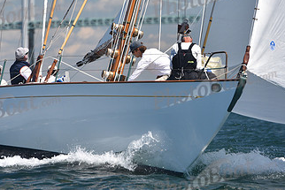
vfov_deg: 3.9
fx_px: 2780
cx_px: 107
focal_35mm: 351
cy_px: 53
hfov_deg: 5.9
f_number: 4
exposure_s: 1/1000
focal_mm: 195
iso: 200
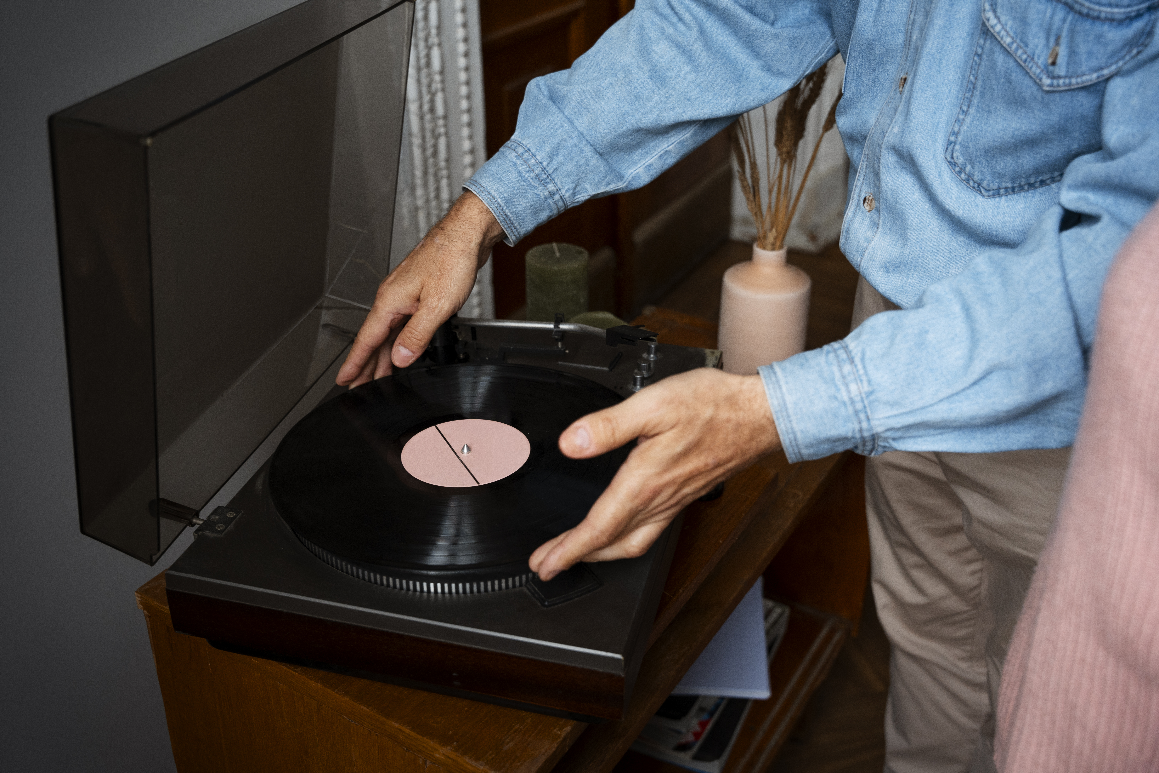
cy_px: 386
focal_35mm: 35
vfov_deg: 37.9
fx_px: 1127
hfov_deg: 54.4
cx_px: 580
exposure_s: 1/160
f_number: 4
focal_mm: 35
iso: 1000
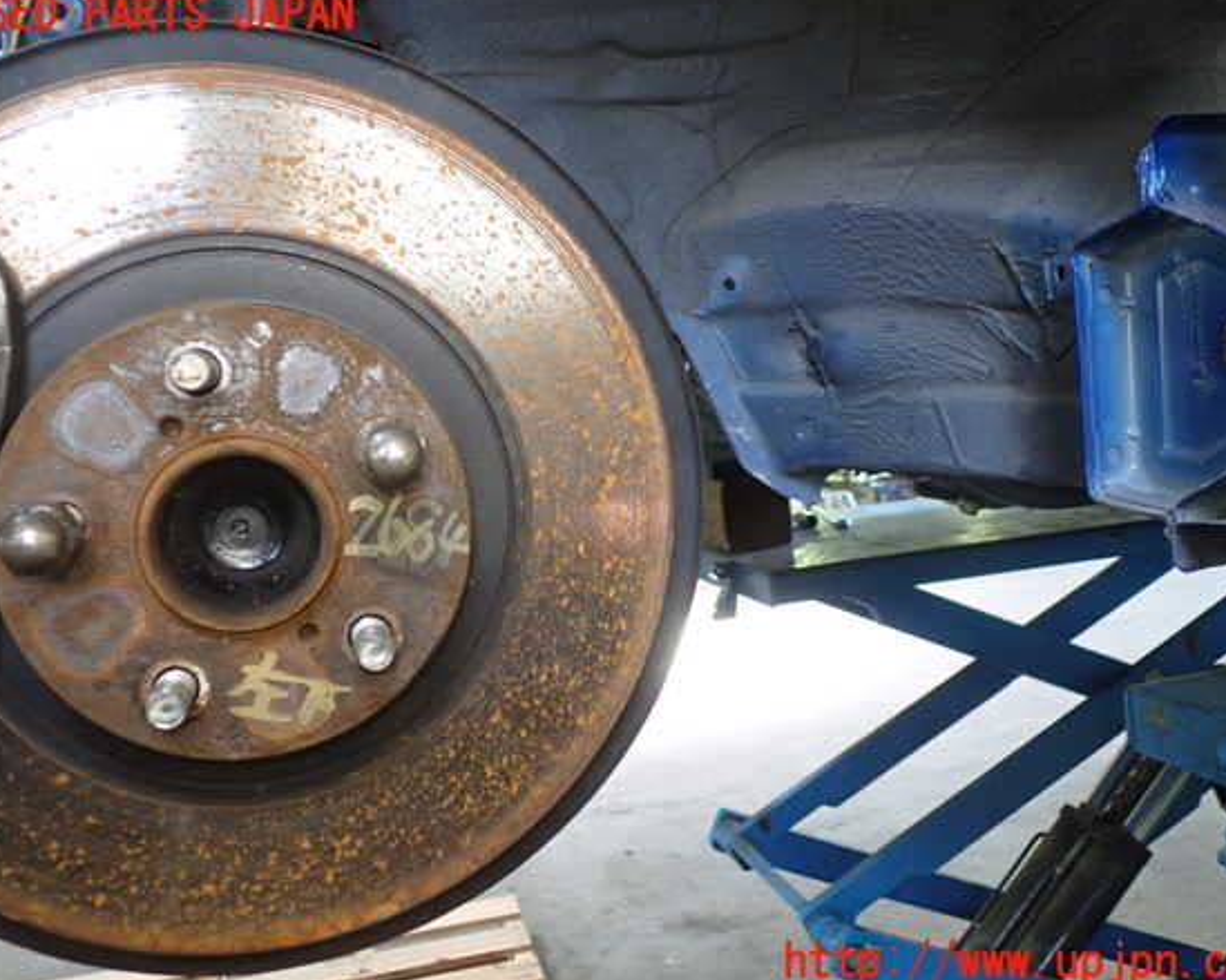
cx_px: 619
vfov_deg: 45.8
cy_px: 489
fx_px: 1161
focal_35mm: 32
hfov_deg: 55.7
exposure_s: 1/30
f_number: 2.3
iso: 400
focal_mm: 5.4
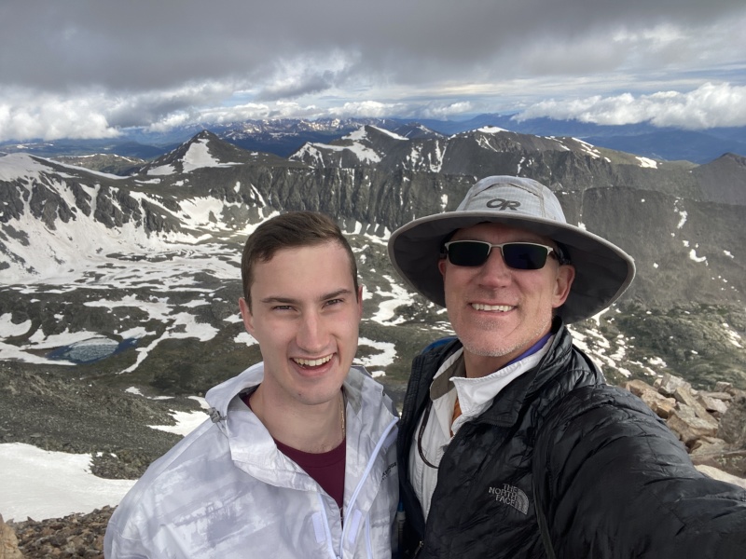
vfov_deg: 58.9
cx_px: 373
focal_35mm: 23
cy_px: 280
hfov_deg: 73.9
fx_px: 496
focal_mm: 2.71
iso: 25
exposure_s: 1/458
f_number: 2.2
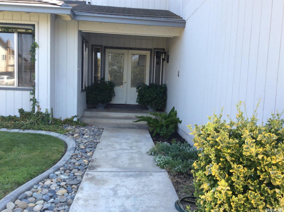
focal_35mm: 32
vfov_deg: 44.0
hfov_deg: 56.9
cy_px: 106
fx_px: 262
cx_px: 142
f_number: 2.4
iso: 32
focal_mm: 3.3
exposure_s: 1/242
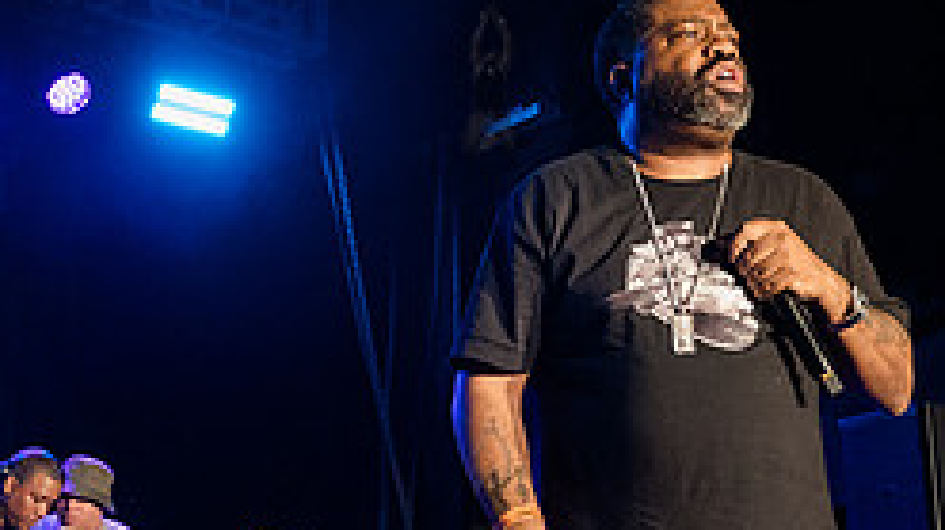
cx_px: 384
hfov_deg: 23.9
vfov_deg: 13.5
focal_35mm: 89
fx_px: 2228
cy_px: 367
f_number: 4
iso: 4000
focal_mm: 28
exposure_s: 1/500
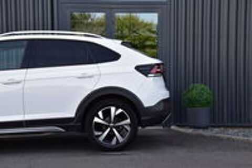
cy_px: 84
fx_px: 524
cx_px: 126
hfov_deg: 27.0
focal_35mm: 75
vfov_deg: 18.1
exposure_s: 1/125
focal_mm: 50
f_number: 9
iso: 400
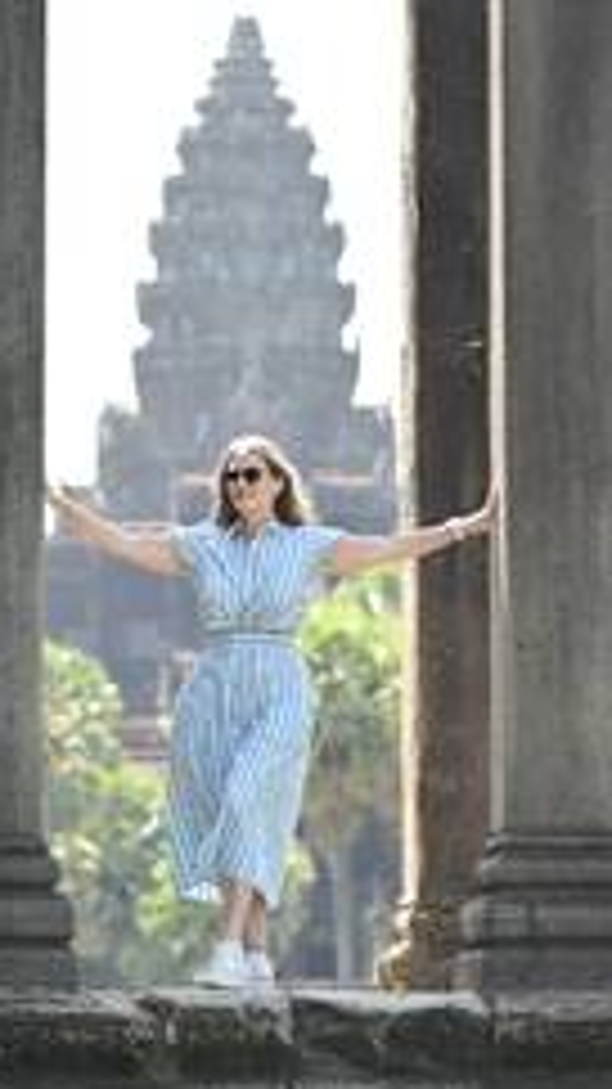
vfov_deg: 8.2
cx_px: 266
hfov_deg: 4.6
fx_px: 7622
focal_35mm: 264
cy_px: 396
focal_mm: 85
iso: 200
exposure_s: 1/1000
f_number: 2.8
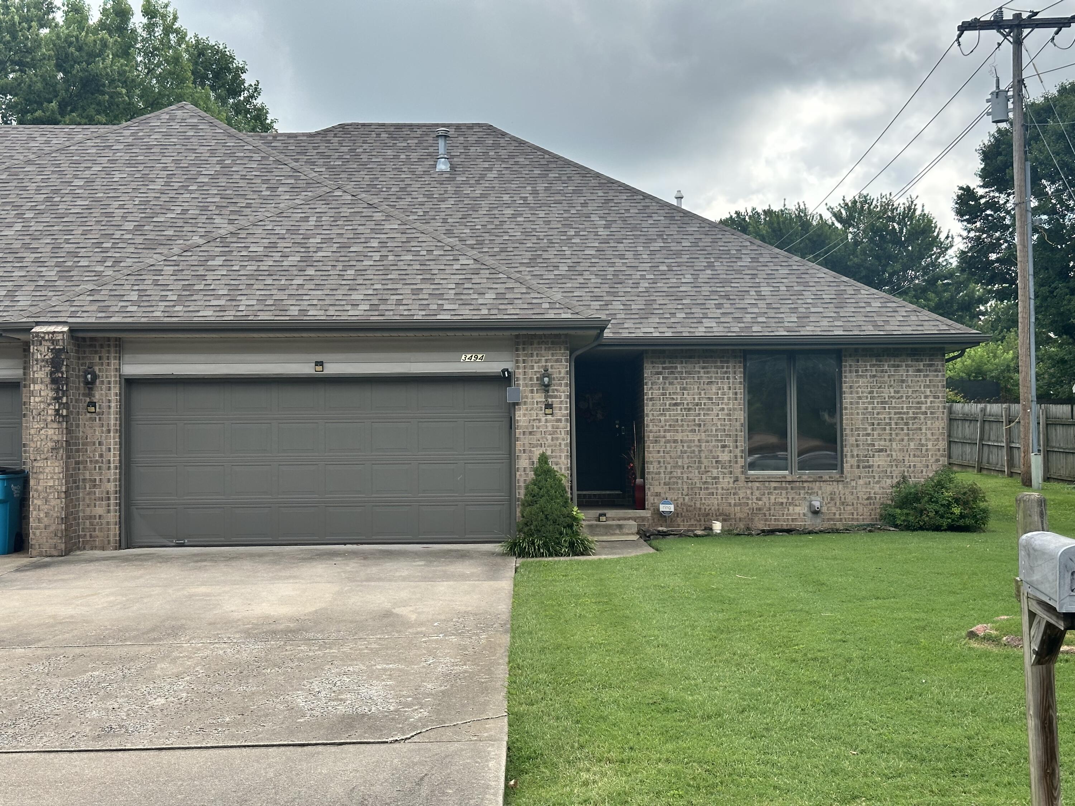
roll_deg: -0.3
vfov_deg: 30.3
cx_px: 538
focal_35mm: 48
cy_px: 403
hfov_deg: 39.7
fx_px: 1491
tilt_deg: +2.2
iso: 64
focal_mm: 6.86
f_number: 1.78
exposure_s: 1/2252
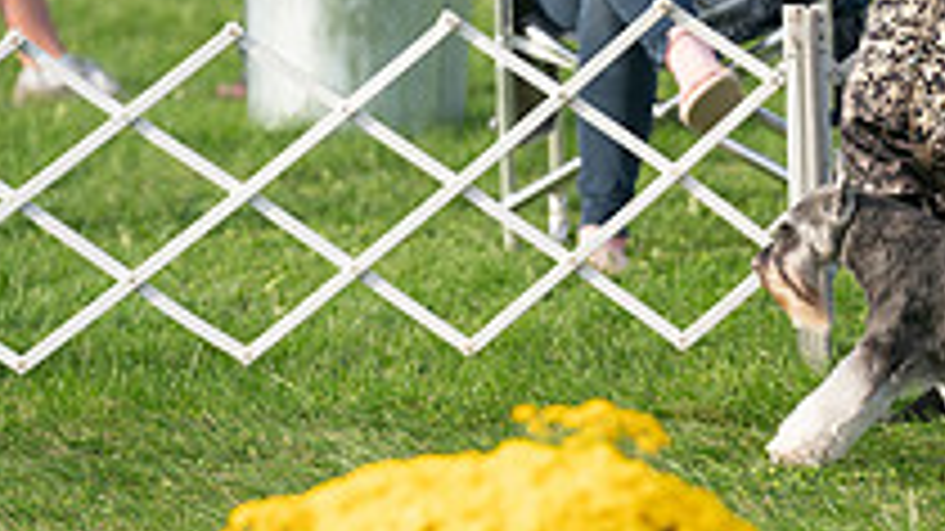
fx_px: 11874
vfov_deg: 2.6
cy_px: 50
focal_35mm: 474
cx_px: 904
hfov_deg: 4.6
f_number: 3.2
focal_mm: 164
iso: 400
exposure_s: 1/2000
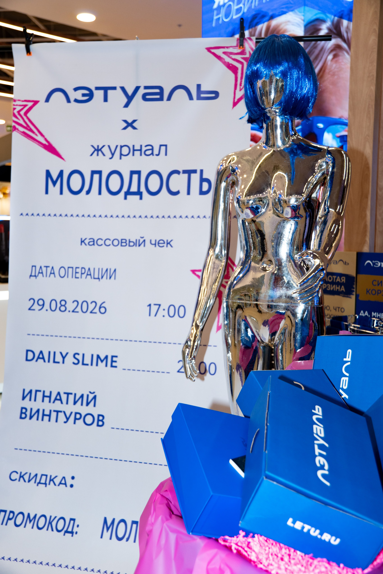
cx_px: 192
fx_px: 574
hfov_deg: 36.9
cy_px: 287
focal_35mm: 36
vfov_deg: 53.1
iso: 400
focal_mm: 24
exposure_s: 1/250
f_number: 2.8
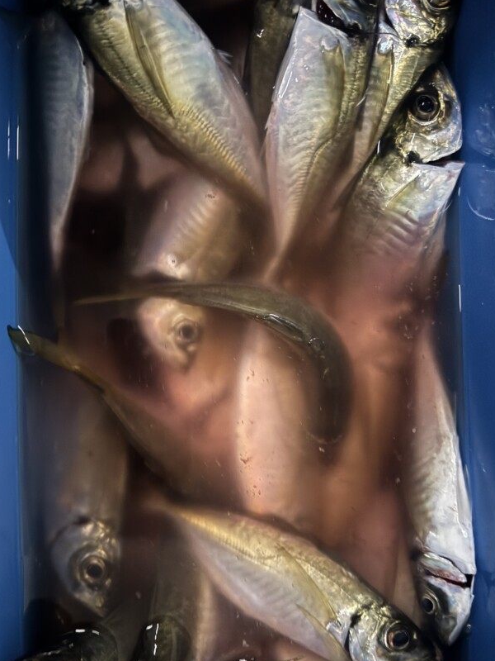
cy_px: 344
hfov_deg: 46.8
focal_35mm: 30
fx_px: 572
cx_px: 259
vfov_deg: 59.9
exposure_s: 1/10
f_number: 1.78
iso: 1250
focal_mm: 6.76
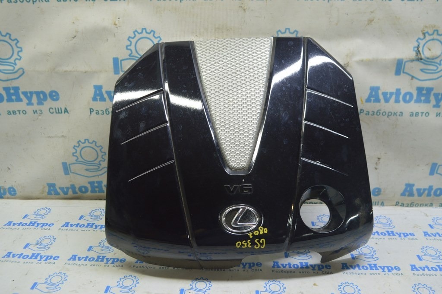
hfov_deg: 59.5
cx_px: 221
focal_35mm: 32
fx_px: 386
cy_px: 147
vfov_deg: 41.6
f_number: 5.6
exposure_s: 1/20
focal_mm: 21
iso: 400
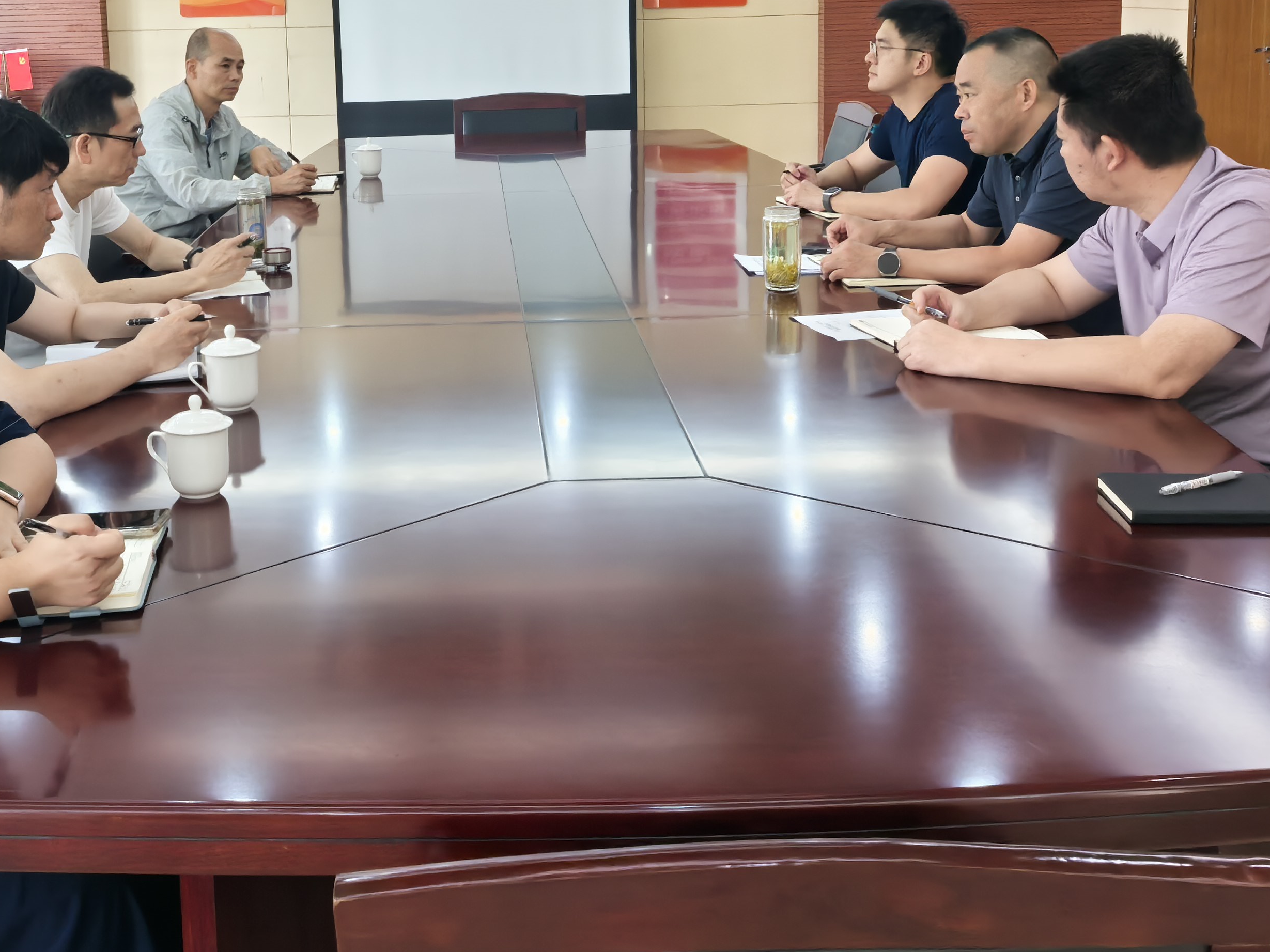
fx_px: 1651
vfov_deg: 31.6
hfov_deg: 41.8
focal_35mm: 45
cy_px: 238
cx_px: 489
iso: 250
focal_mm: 5.75
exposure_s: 1/100
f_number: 4
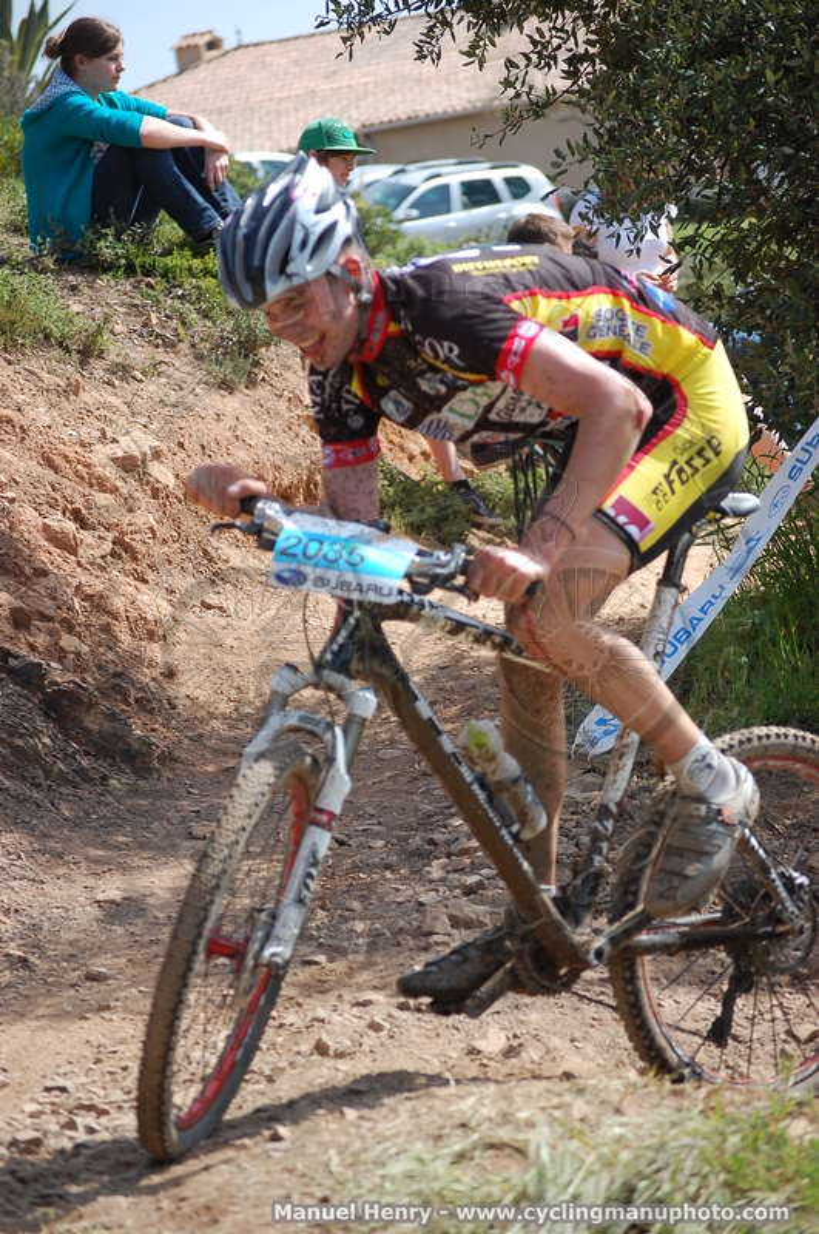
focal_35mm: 129
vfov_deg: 15.9
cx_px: 410
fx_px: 4415
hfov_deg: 10.6
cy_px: 617
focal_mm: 86
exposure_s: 1/1000
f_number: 4.5
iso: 360
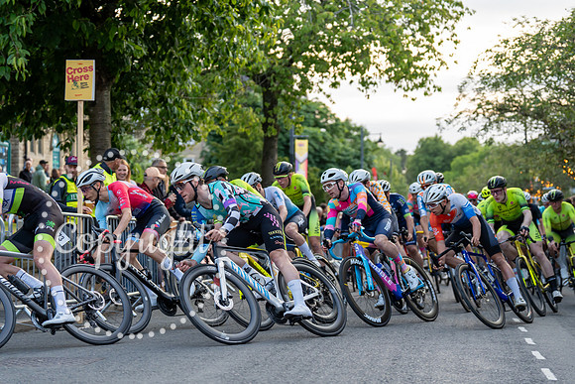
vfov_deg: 19.5
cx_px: 288
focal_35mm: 70
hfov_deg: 28.8
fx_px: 1118
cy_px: 192
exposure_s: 1/800
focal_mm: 70
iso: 1000
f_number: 2.8
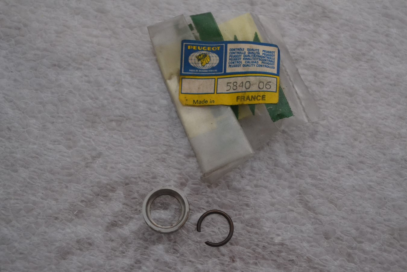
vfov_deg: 26.5
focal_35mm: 51
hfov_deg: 38.9
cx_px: 204
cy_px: 136
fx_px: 577
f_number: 5
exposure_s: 1/60
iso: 2500
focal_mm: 34
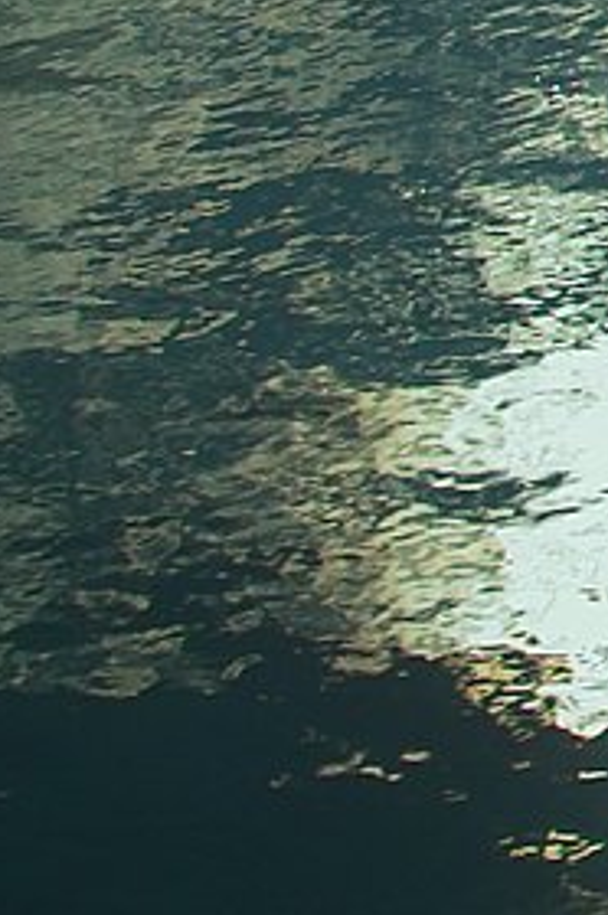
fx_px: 6323
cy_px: -1281
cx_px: 1741
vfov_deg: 7.7
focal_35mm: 249
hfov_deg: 5.2
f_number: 8
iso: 100
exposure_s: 1/250
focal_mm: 20
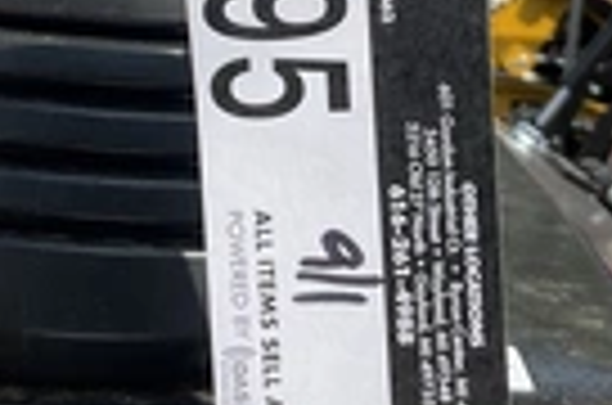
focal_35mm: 89
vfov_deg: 14.9
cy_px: -40
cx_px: 310
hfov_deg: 22.9
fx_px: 1509
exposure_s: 1/1490
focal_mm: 3
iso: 25
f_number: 1.8
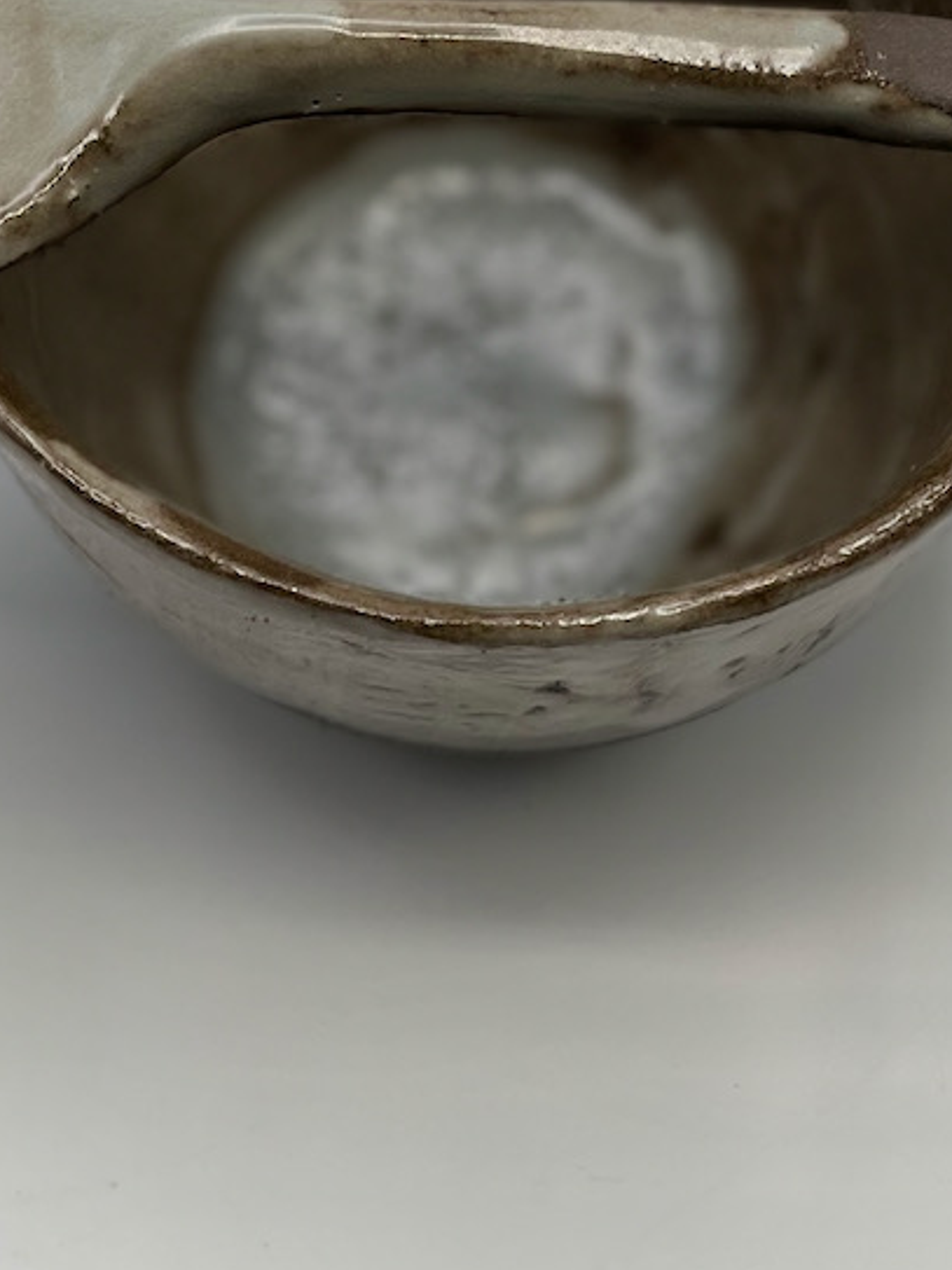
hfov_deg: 9.2
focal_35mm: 161
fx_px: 5906
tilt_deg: -63.5
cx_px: 536
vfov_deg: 12.2
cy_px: 168
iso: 25
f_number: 2.2
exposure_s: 1/121
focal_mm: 7.5
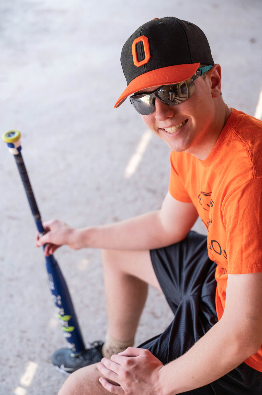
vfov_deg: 35.1
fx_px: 623
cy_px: 198
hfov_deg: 23.7
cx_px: 131
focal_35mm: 57
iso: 100
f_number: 3.2
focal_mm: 57
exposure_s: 1/60
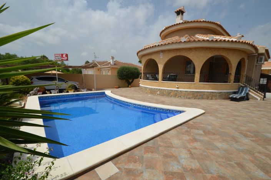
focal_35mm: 15
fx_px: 113
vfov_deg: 77.1
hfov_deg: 100.5
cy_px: 90
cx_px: 136
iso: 100
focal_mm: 10
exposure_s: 1/320
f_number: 9
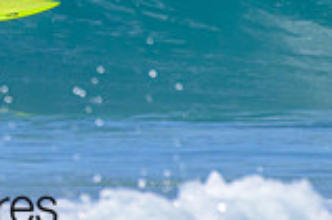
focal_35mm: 3682
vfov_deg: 0.4
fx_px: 33921
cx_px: -105
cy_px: -141
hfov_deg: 0.6
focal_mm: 1000
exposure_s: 1/2000
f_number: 11
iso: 1000
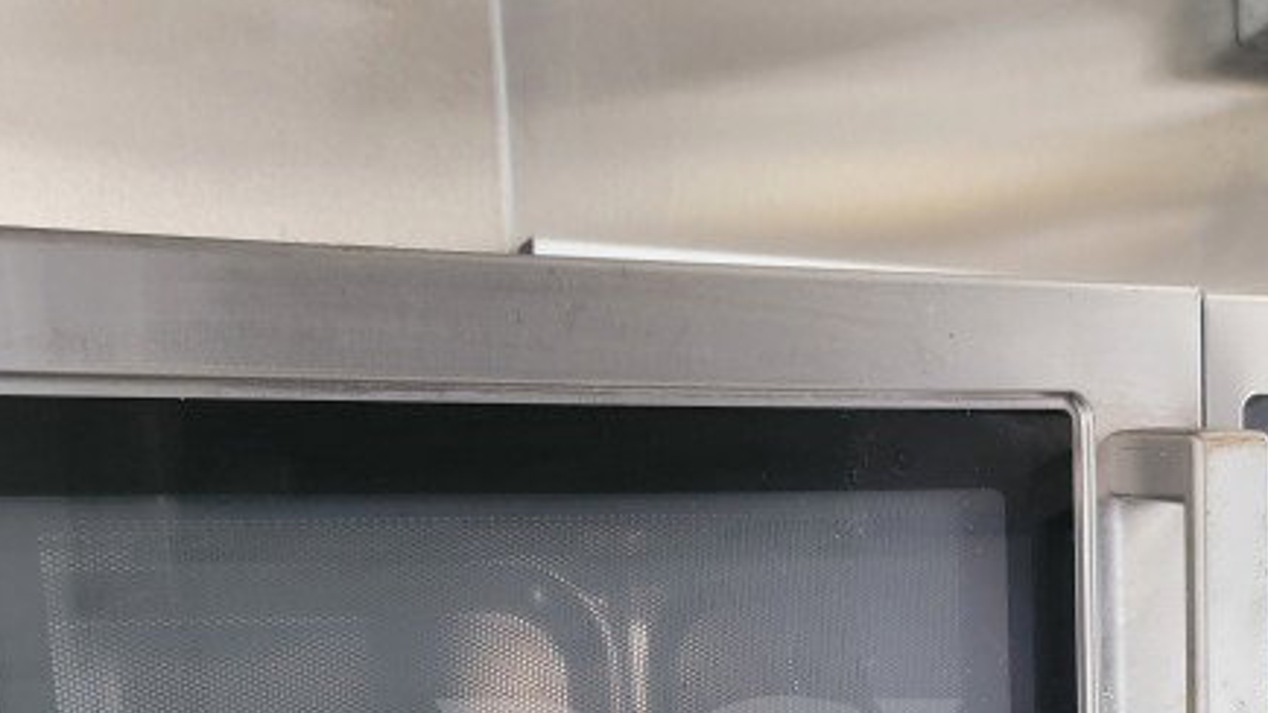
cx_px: 695
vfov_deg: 21.9
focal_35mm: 49
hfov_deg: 42.1
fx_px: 1647
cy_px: 931
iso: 640
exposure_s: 1/40
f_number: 1.8
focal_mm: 6.7
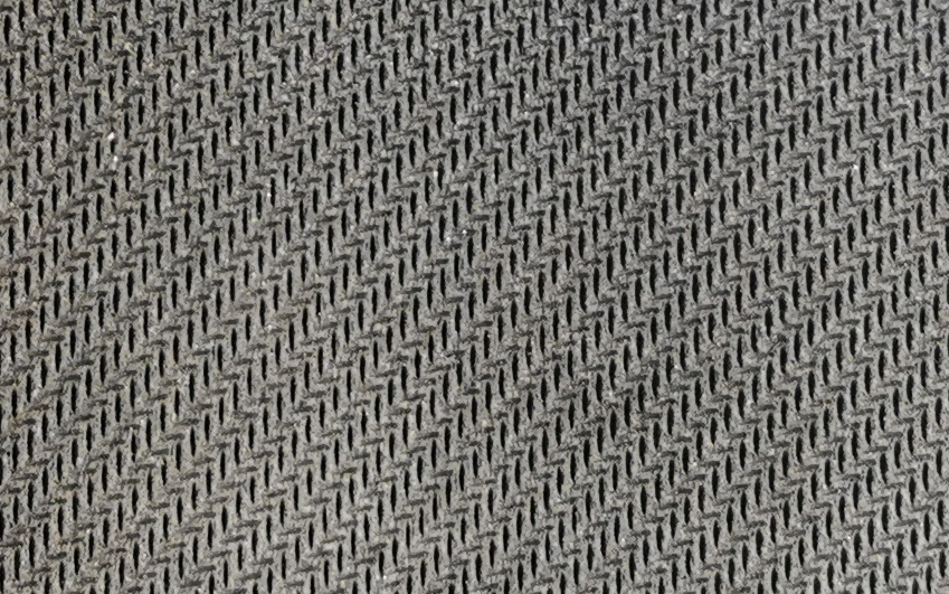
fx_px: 3182
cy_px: -639
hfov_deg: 16.9
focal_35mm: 123
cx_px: 292
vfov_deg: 9.8
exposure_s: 1/502
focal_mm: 5.56
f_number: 1.6
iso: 50
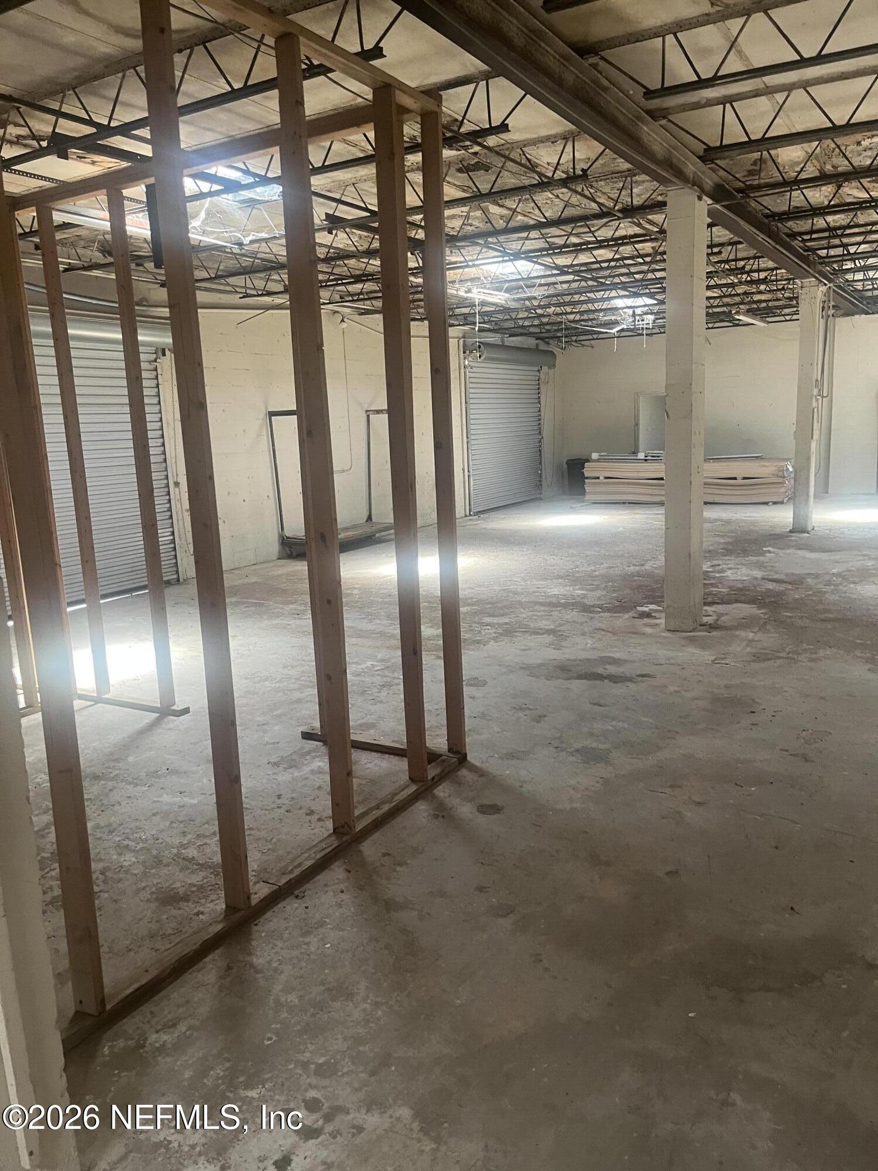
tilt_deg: -12.8
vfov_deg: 67.3
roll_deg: -0.2
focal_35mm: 26
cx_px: 439
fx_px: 879
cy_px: 586
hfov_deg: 53.1
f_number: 1.6
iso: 160
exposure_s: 1/60
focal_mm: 5.1
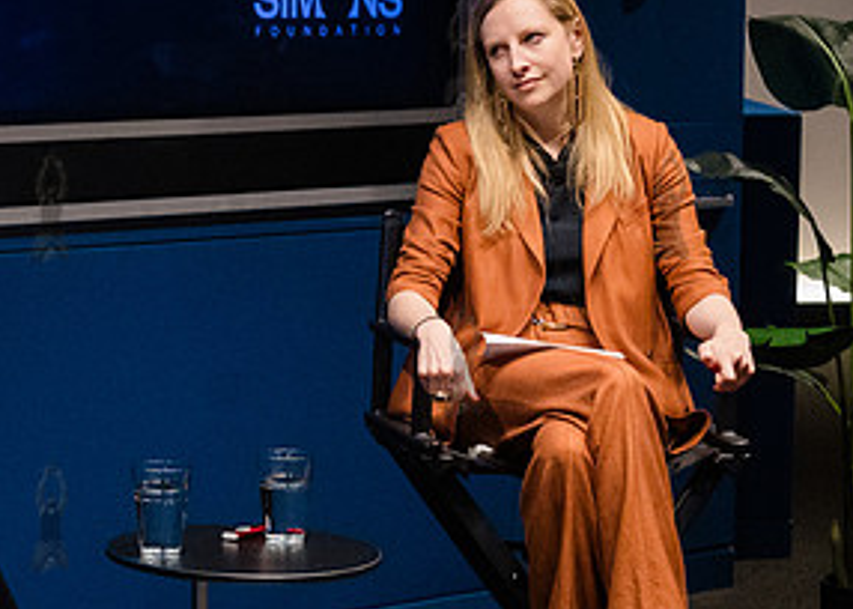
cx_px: -153
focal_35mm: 119
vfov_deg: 12.0
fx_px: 2882
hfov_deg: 16.2
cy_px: 113
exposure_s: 1/160
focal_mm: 47
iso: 8000
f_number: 4
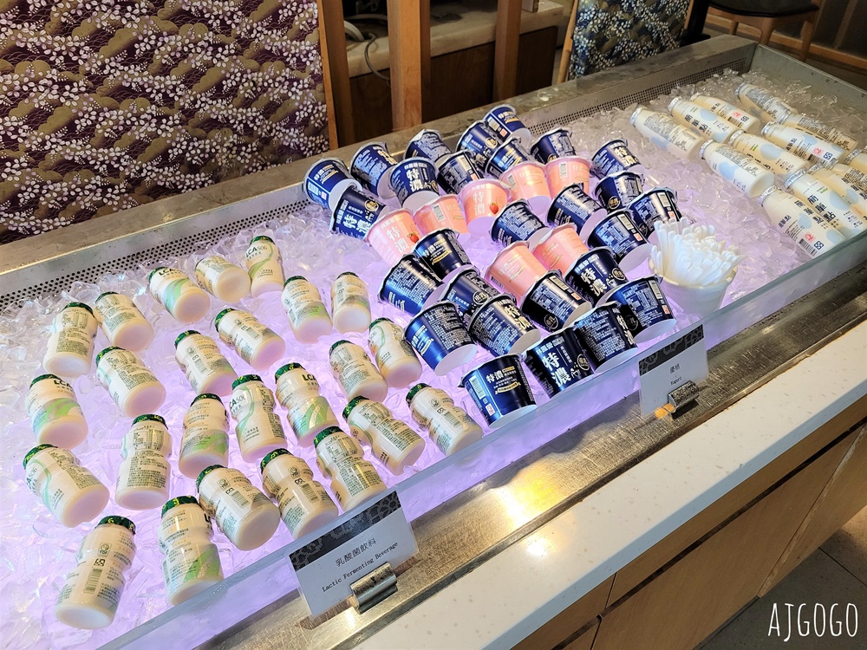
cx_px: 434
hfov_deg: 67.3
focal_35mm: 26
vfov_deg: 53.1
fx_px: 651
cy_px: 325
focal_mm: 5.4
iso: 320
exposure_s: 1/120
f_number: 1.8
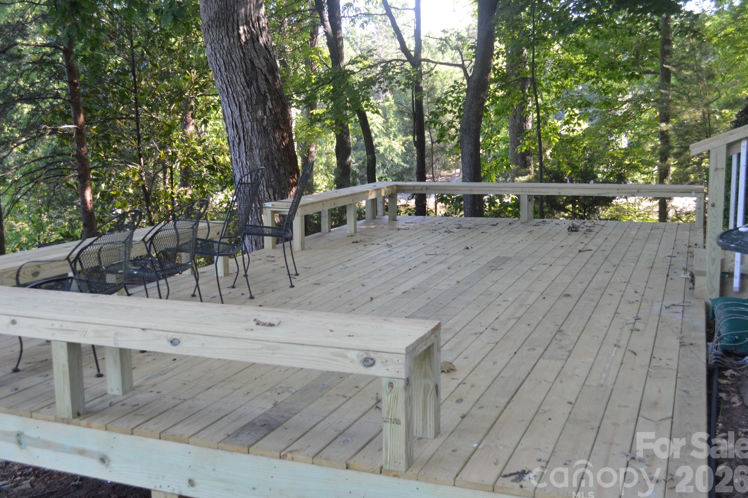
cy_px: 251
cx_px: 372
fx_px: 769
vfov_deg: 35.9
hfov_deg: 51.9
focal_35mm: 37
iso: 400
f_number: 4.5
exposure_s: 1/80
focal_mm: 24
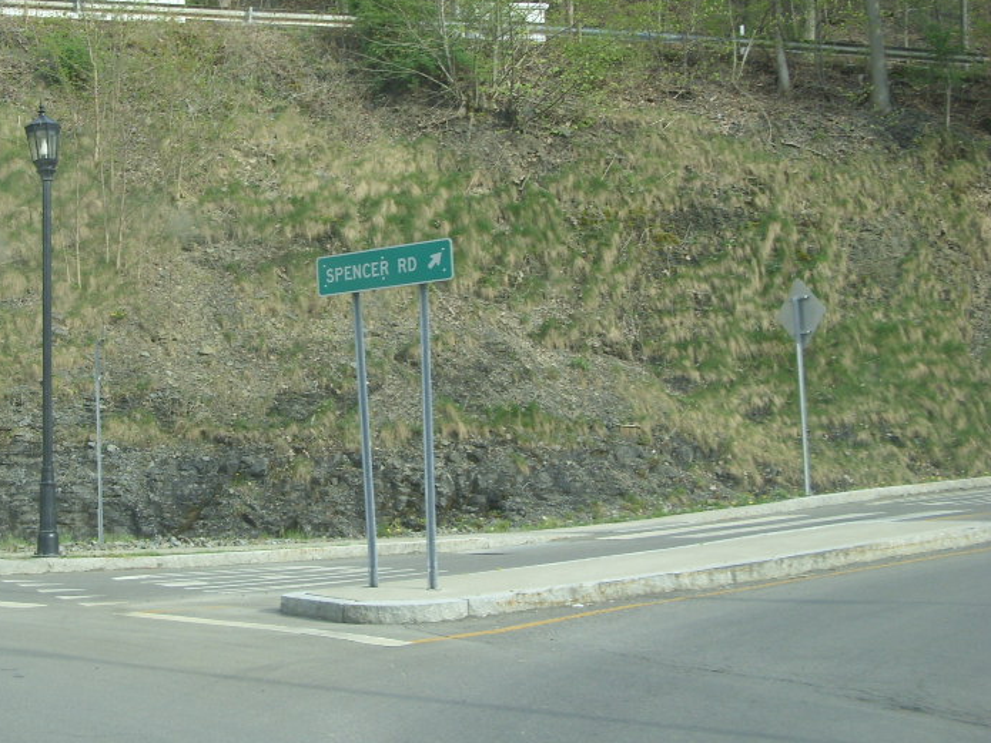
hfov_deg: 33.9
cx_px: 287
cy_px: 275
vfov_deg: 26.0
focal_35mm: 56
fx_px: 1603
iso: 50
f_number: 2.8
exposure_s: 1/309
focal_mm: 6.3
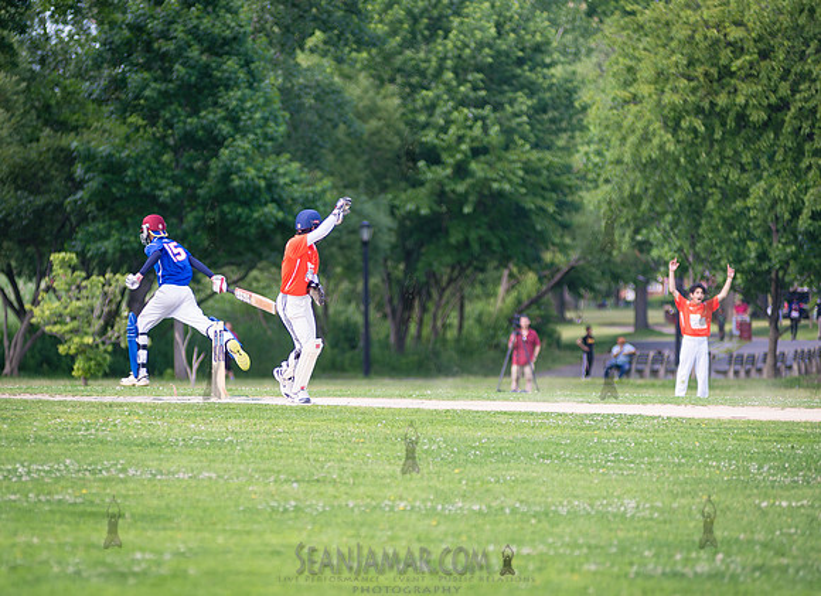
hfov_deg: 8.2
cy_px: 329
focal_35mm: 244
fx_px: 5730
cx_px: 277
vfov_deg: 6.0
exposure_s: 1/640
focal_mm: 185
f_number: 2.8
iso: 200
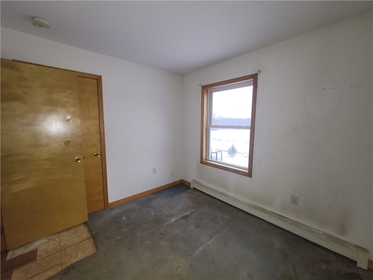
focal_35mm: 13
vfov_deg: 89.9
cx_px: 186
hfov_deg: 106.2
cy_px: 140
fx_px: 140
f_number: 2.2
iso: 160
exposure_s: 1/60
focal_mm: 2.2
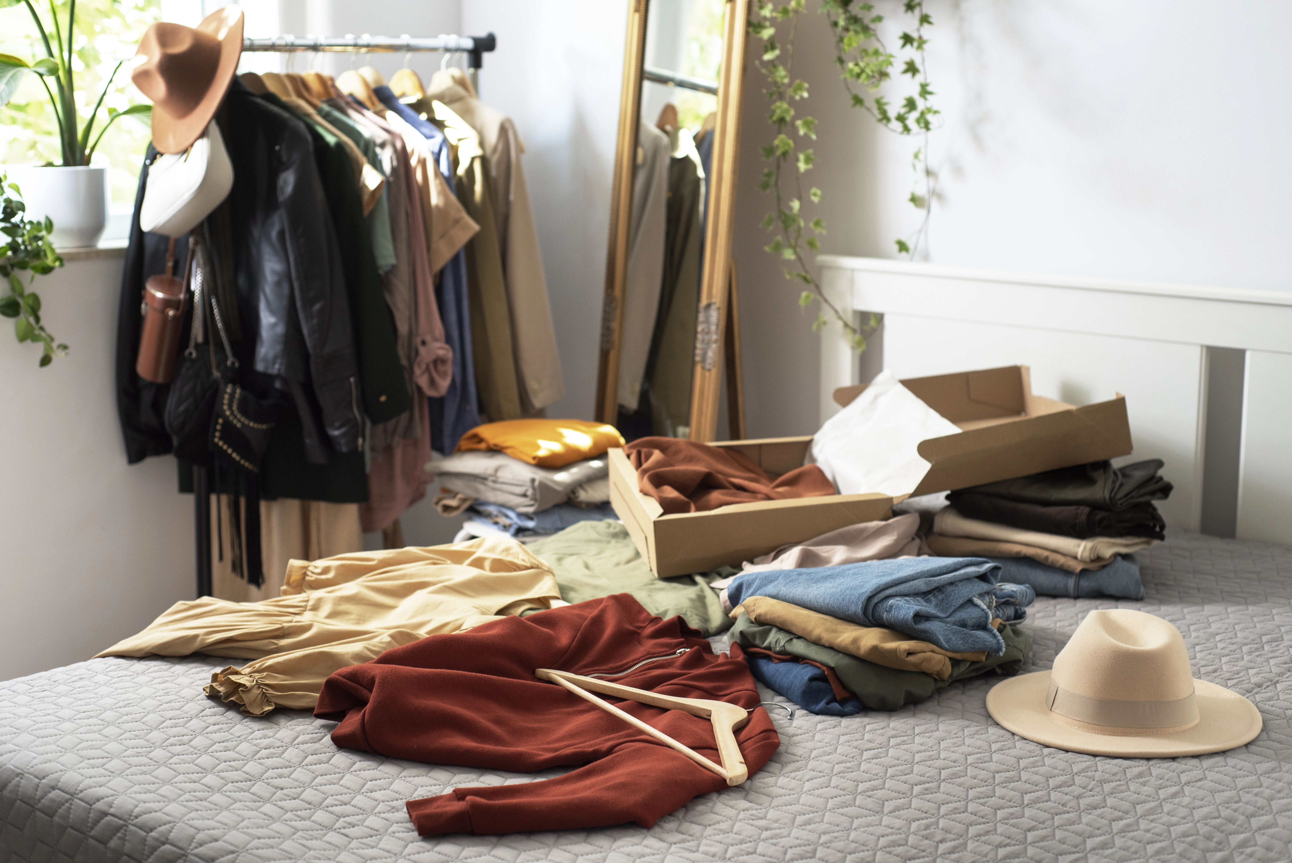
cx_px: 646
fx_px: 1795
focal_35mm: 50
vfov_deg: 27.0
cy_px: 432
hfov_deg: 39.6
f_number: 4.5
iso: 500
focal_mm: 50
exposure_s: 1/40
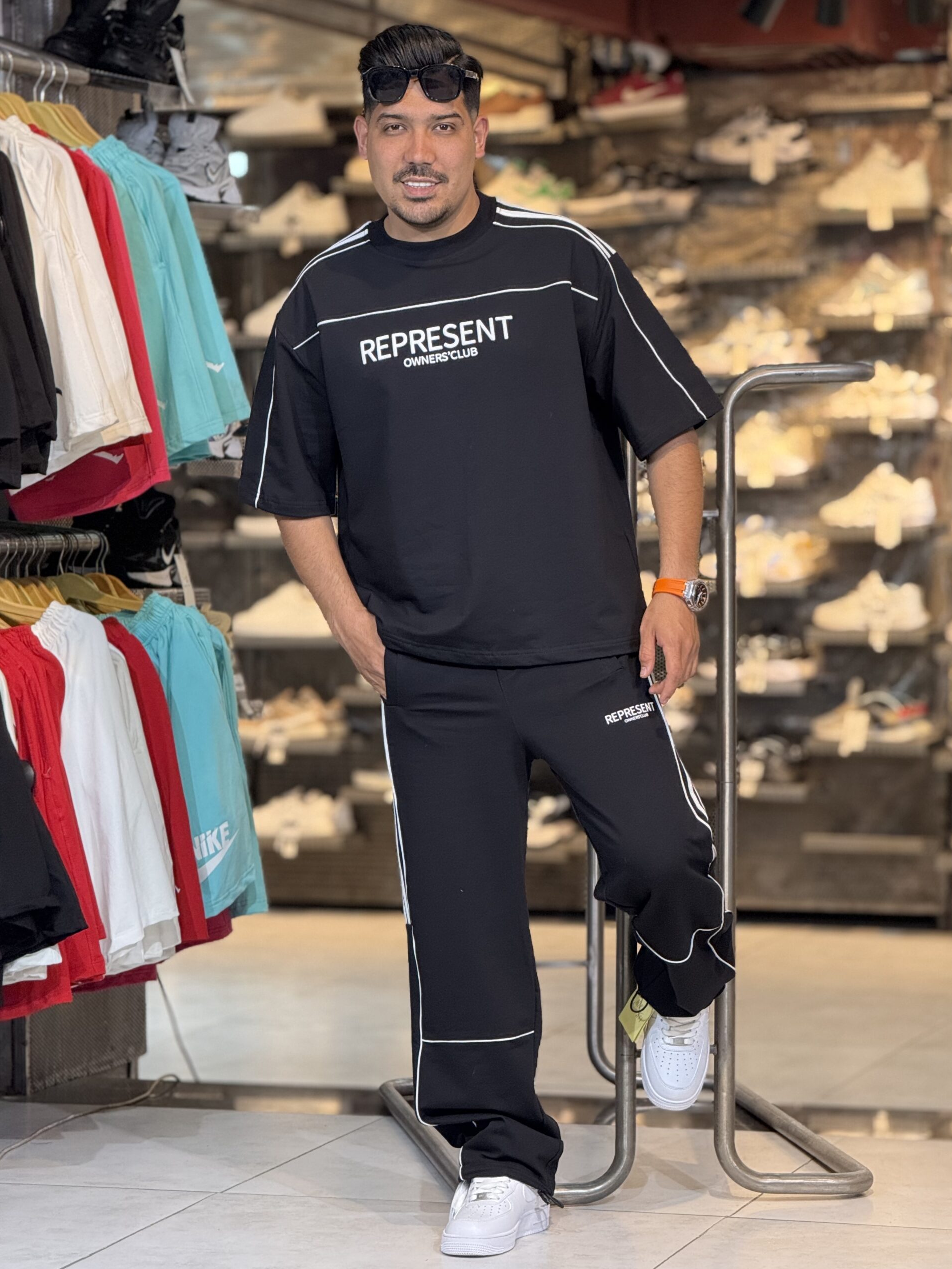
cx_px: 479
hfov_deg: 12.2
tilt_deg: -2.4
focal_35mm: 121
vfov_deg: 16.3
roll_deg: -0.4
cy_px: 631
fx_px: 4437
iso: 320
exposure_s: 1/100
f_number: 2.8
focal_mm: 15.66
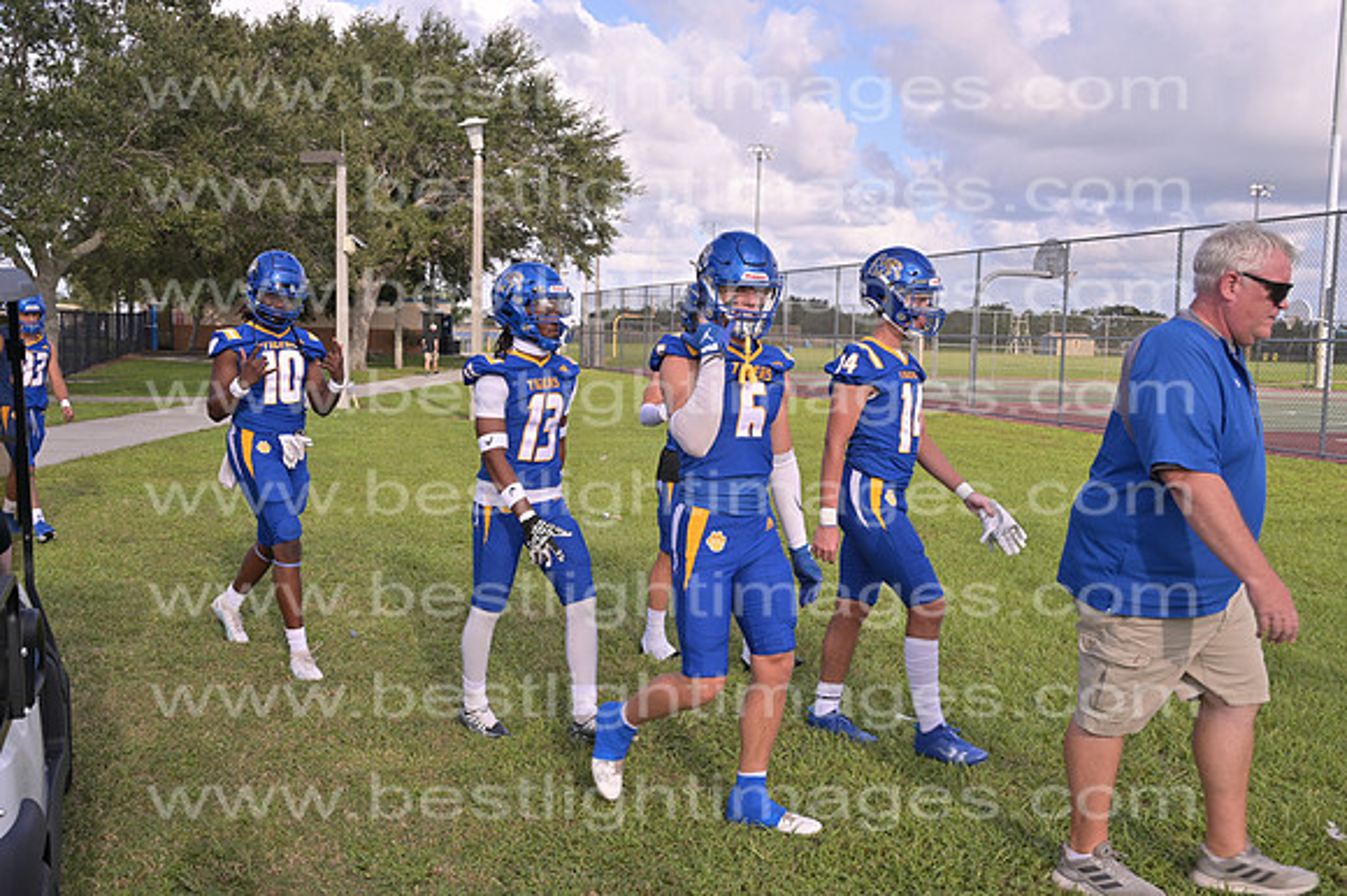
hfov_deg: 55.1
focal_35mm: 34
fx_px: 1290
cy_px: 448
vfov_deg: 38.3
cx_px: 674
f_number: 8
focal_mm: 34.5
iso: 125
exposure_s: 1/250
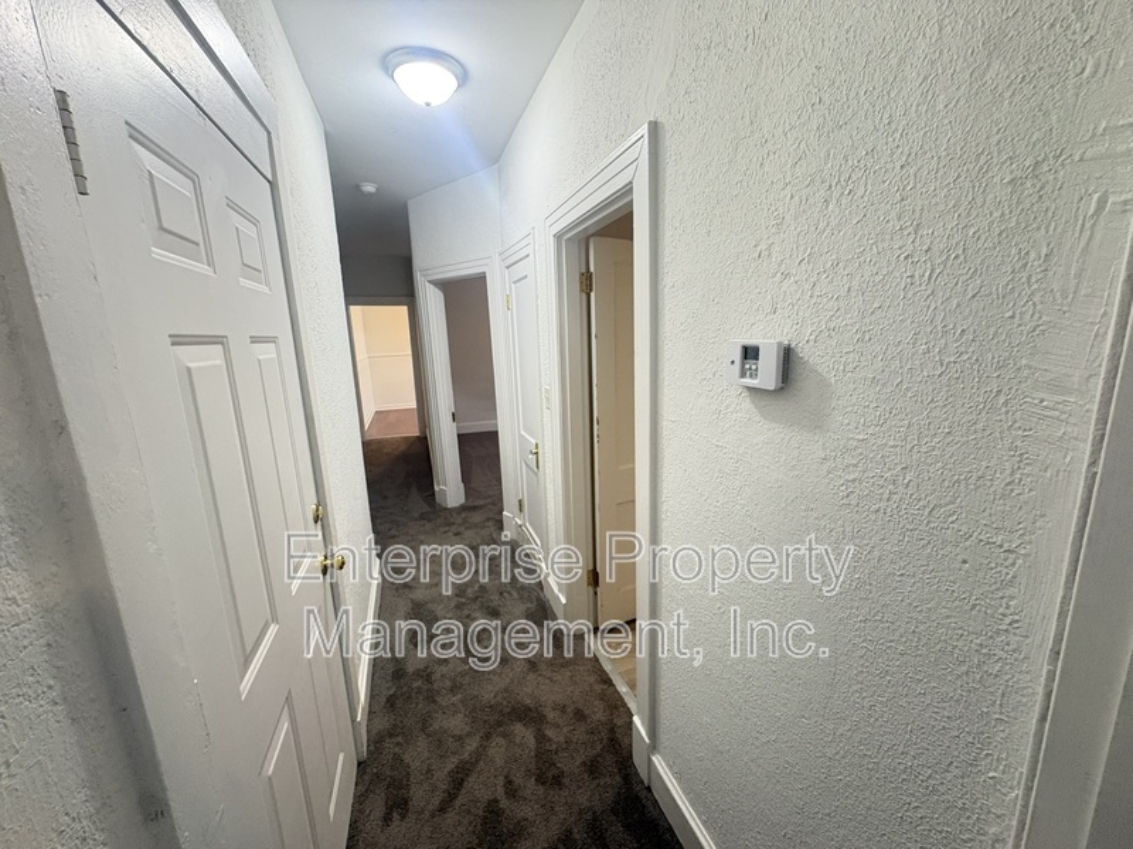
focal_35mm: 14
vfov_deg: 85.7
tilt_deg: -11.2
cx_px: 566
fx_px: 458
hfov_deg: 102.1
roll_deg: +1.5
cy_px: 424
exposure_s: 1/60
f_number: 2.2
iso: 500
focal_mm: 2.22
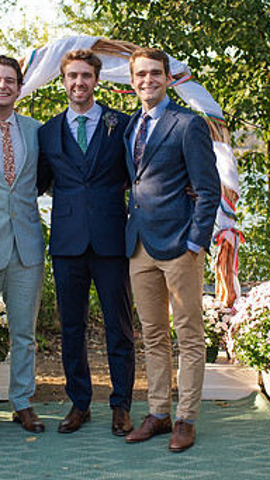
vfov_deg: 29.3
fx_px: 916
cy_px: 221
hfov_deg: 16.7
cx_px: 66
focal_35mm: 72
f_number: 3.2
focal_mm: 35
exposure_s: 1/640
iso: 280
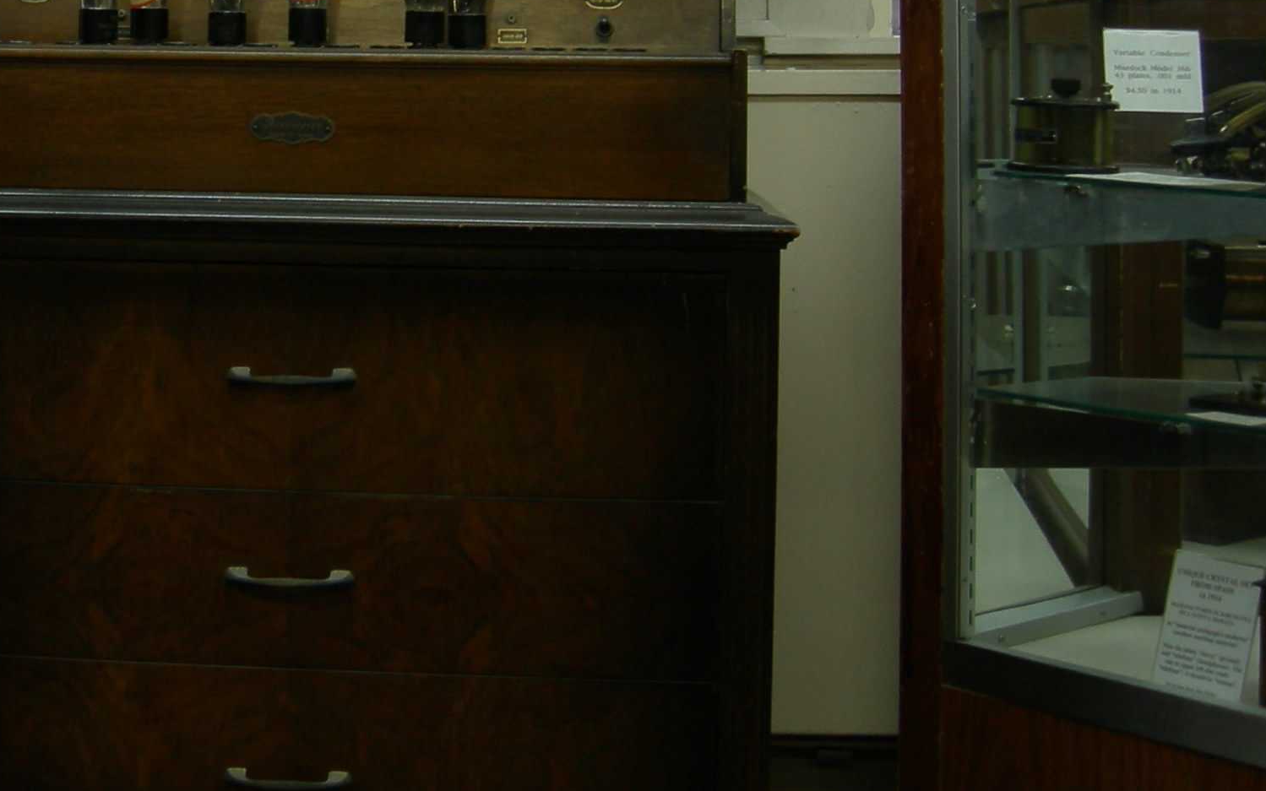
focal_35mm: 66
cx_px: 340
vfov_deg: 19.2
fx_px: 2277
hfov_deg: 30.6
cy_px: 13
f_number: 2.7
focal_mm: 7.5
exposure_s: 1/14.8
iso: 64
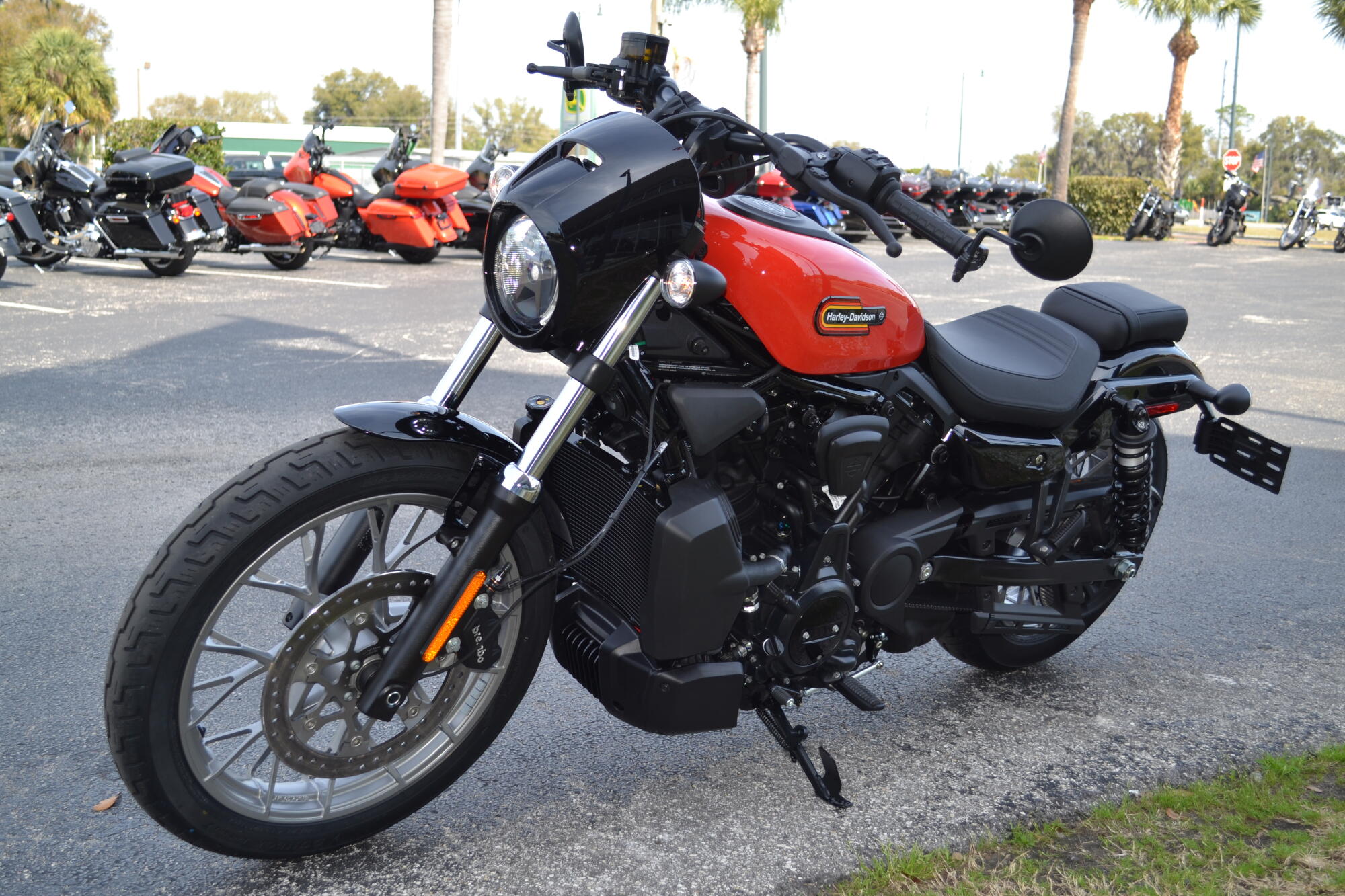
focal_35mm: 39
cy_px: 448
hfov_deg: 49.6
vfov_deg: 34.2
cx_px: 672
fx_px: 1457
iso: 100
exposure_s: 1/200
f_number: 5
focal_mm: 26
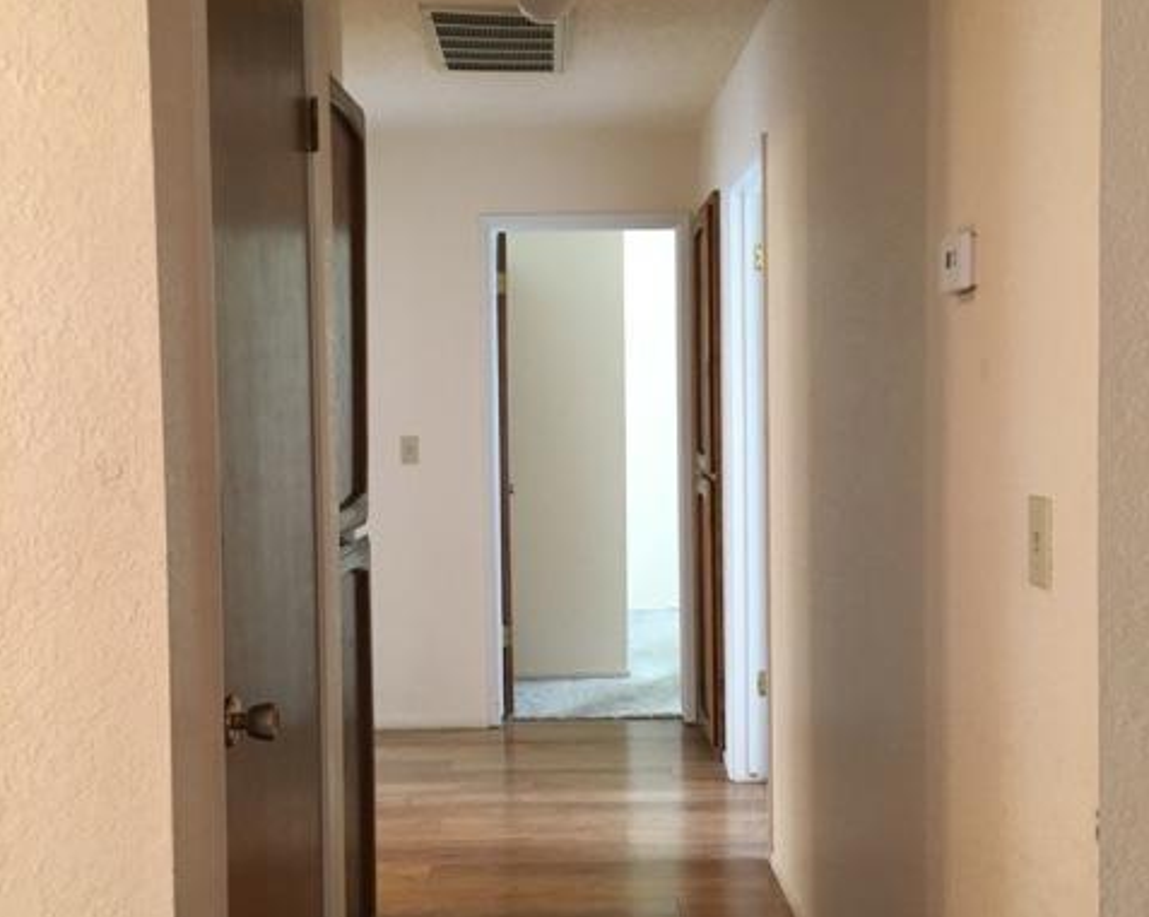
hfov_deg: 48.0
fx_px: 1291
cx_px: 576
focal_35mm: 38
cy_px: 455
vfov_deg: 39.1
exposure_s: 1/17
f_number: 2.2
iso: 200
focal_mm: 4.15
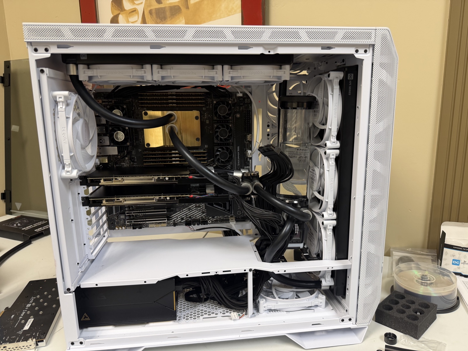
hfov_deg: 71.6
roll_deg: +1.4
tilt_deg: -10.1
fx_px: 324
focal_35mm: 24
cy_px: 176
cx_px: 234
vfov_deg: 56.8
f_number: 1.78
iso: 125
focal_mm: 6.76
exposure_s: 1/62
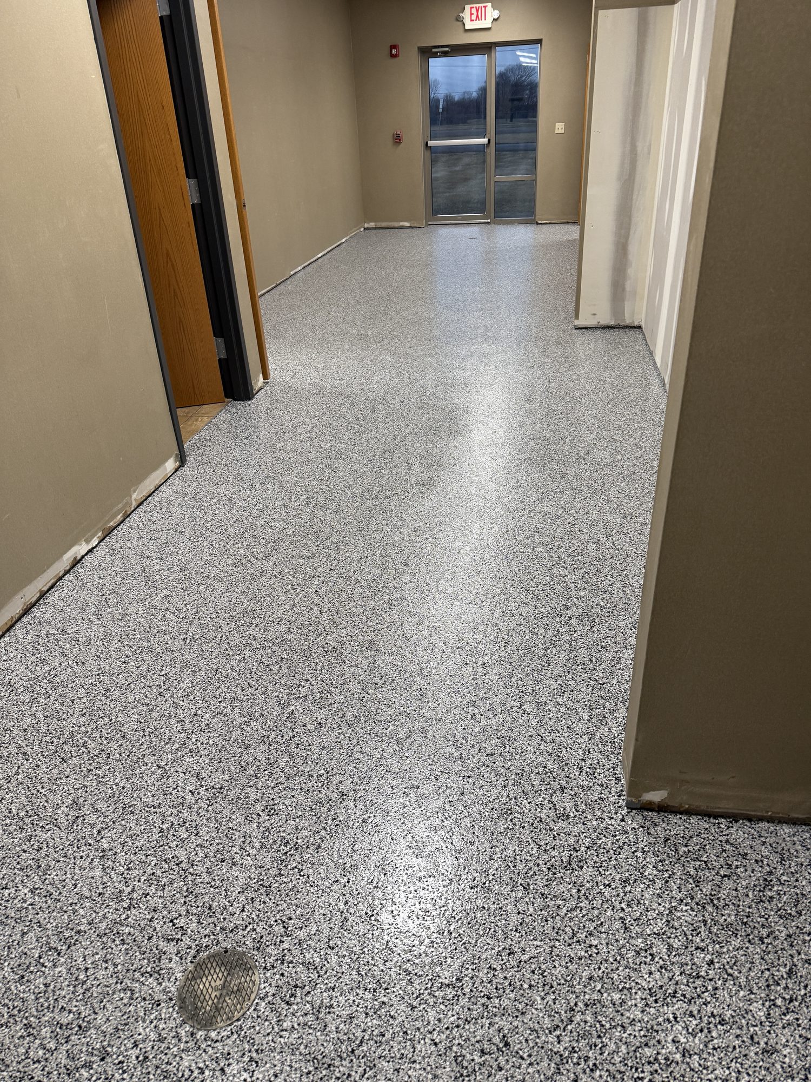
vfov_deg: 71.6
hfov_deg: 56.8
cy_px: 541
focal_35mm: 24
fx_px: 750
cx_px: 406
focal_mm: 6.76
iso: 200
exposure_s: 1/120
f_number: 1.78
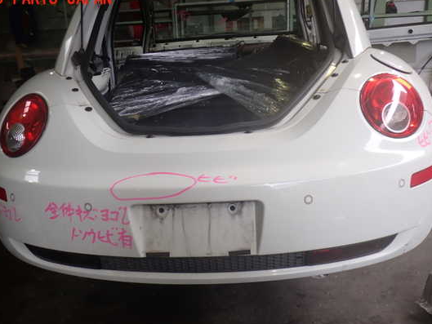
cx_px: 208
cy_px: 172
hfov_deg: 53.9
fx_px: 424
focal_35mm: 34
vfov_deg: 41.8
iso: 200
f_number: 2.3
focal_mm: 5.4
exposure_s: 1/125
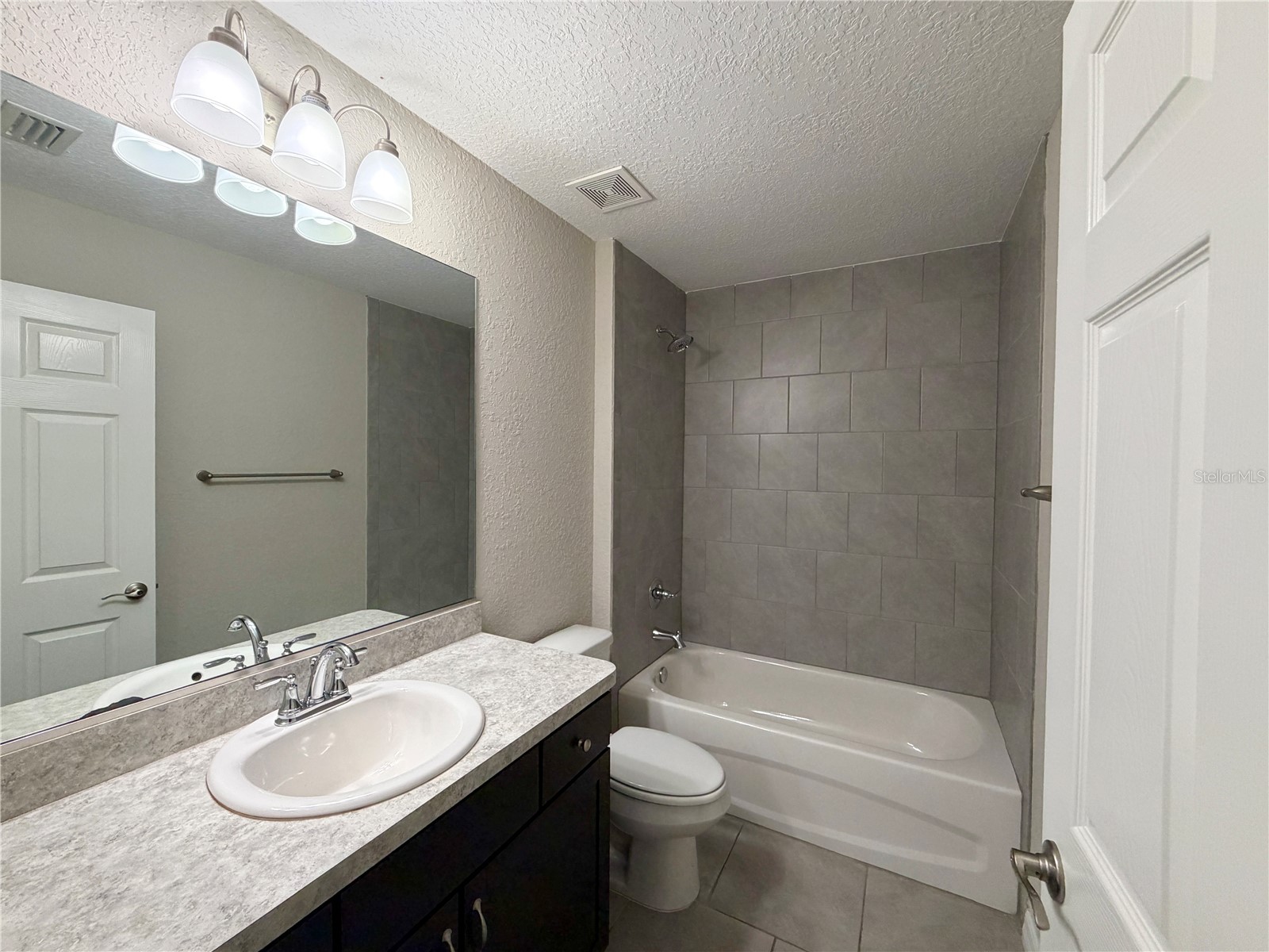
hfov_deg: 102.1
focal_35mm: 14
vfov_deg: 85.7
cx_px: 634
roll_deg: +0.5
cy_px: 476
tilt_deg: -0.4
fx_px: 513
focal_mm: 2.22
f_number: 2.2
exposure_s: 1/120
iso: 320
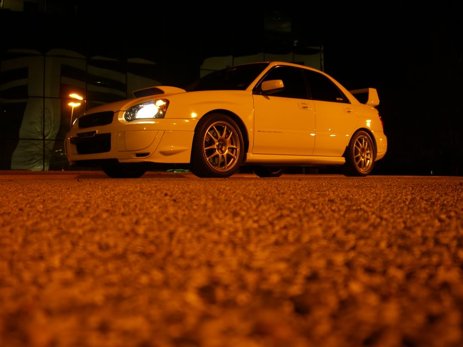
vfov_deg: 37.7
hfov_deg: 49.0
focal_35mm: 38
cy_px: 174
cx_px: 232
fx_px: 508
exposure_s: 1/2
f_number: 2.8
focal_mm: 7.9
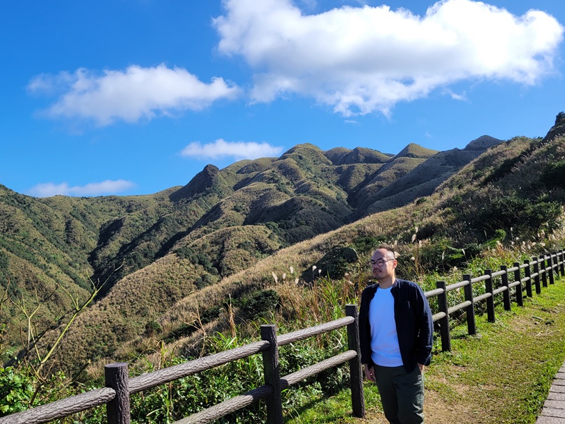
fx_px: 522
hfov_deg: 56.4
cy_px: 237
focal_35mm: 32
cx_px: 227
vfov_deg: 44.1
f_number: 1.8
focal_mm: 5.4
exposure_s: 1/2346
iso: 40
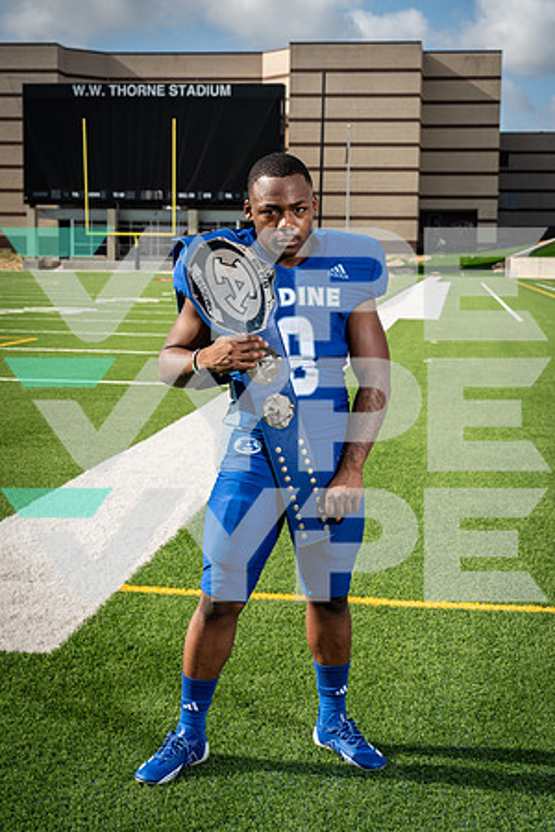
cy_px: 416
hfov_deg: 22.3
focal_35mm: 61
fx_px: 1411
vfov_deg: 32.9
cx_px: 278
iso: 125
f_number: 8
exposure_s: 1/250
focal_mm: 61
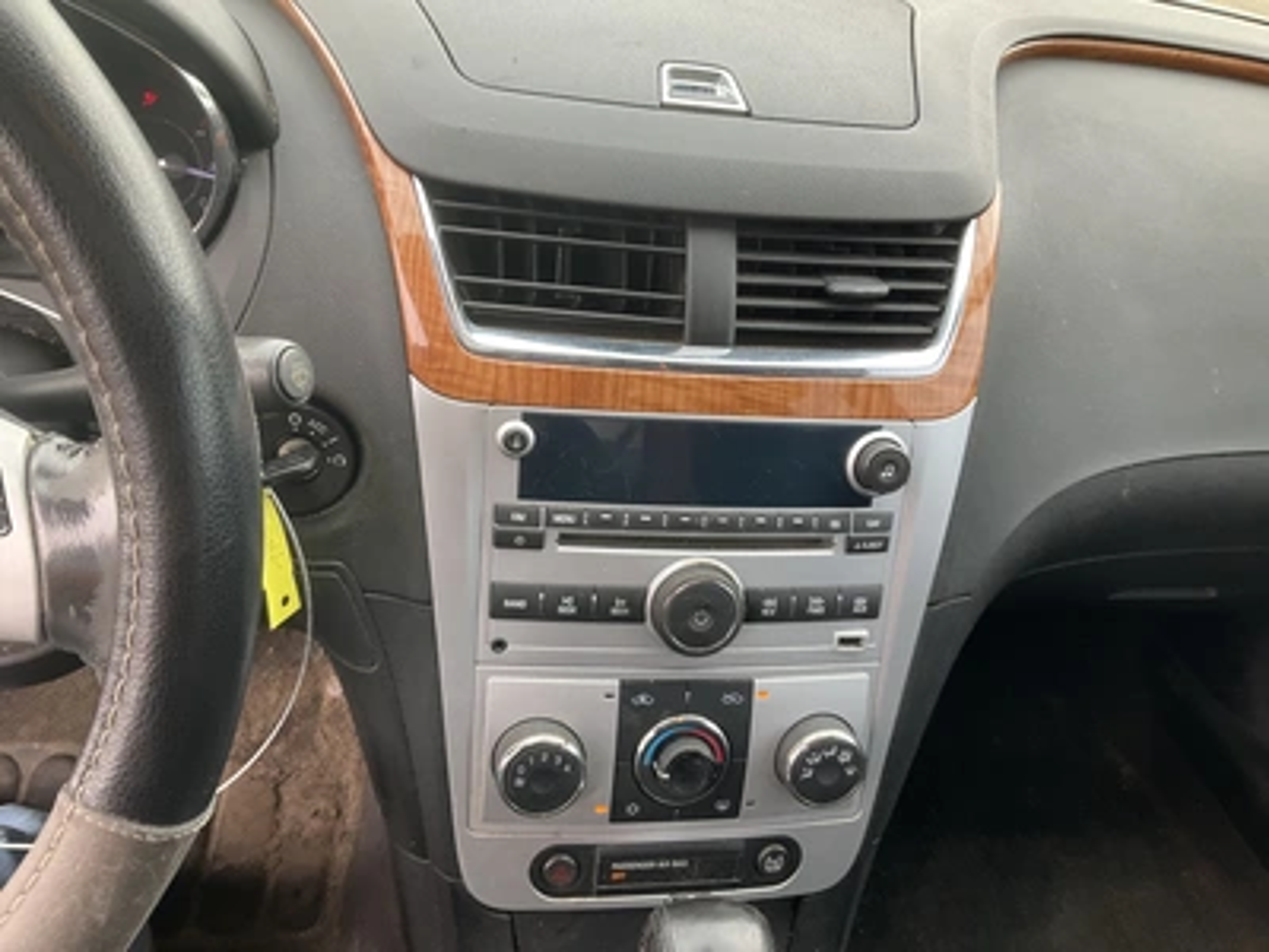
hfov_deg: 61.7
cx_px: 634
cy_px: 476
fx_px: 1063
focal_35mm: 29
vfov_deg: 48.2
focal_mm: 3
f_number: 1.8
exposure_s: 1/122
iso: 40
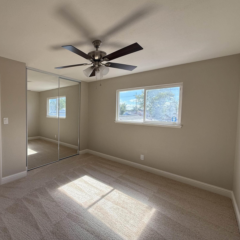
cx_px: 81
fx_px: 133
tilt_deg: -2.3
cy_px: 118
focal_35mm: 17
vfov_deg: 84.0
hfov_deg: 81.3
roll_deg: -1.1
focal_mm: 2.22
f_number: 2.2
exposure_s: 1/333
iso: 64
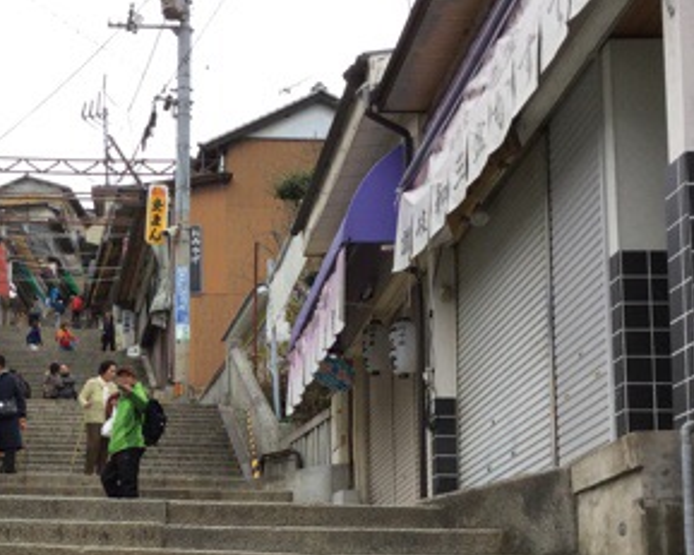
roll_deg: -3.6
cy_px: 495
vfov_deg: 22.3
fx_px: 1376
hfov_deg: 27.0
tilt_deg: +8.3
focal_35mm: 67
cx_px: 31
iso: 32
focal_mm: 3.3
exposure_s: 1/120
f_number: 2.4
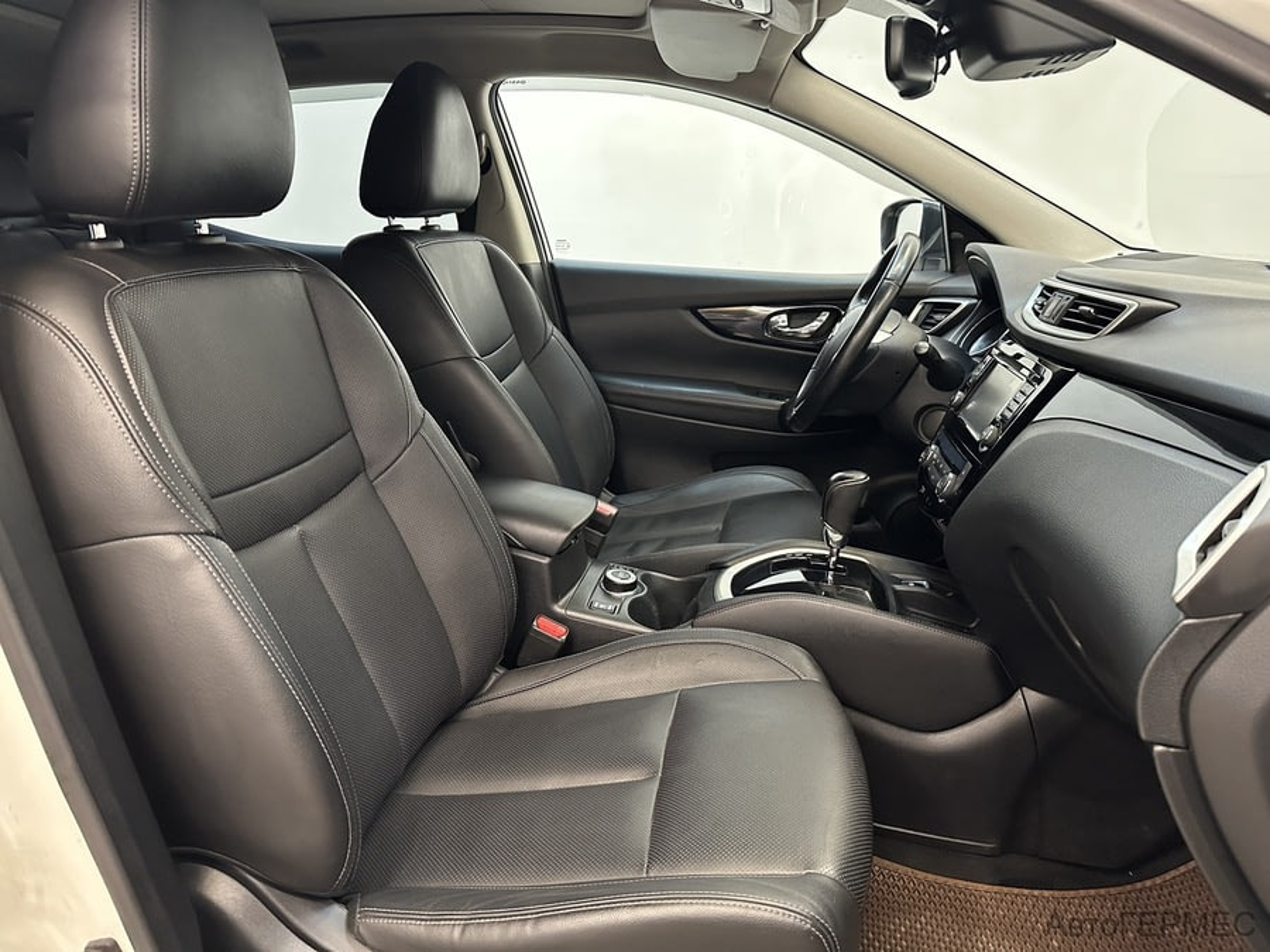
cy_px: 476
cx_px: 635
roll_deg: +0.1
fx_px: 881
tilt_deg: -16.0
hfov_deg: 71.6
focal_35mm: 24
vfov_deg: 56.8
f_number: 1.78
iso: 640
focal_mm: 6.86
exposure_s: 1/50
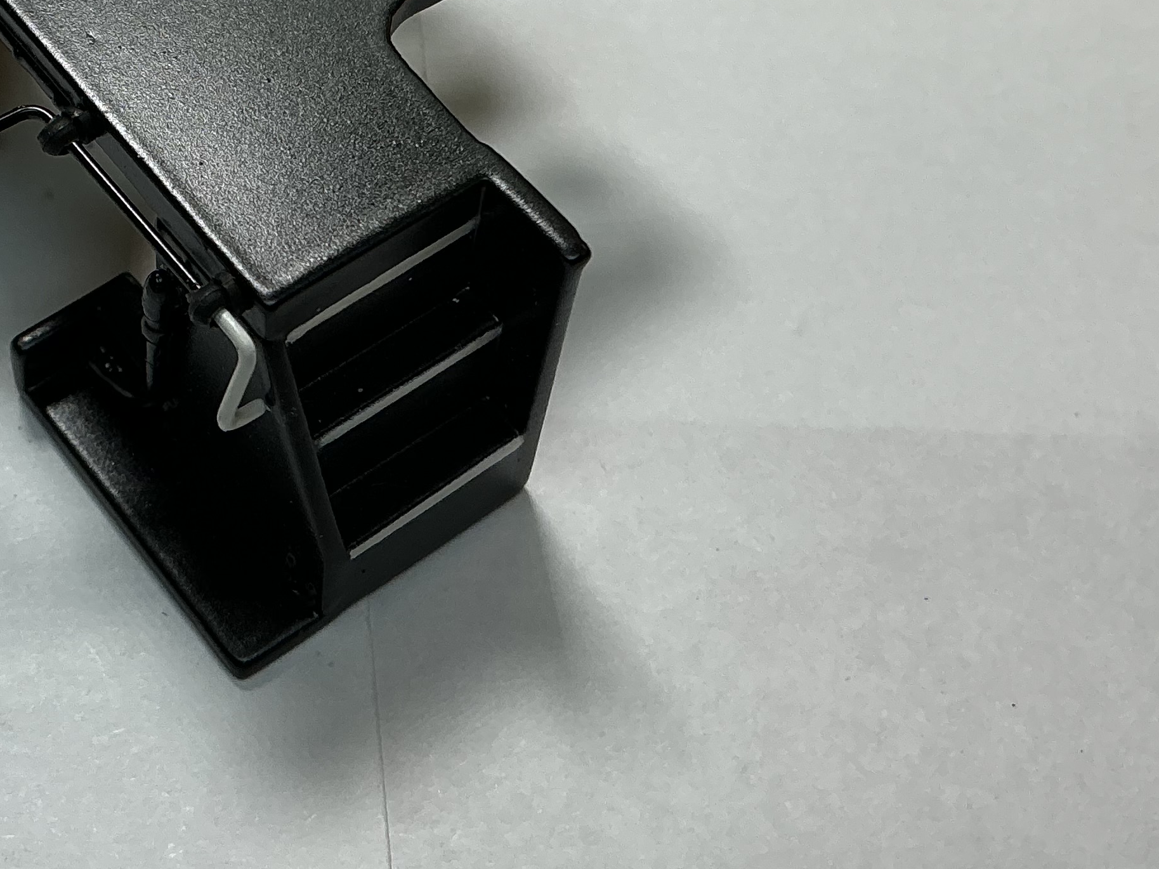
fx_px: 2143
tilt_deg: -54.1
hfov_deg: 29.3
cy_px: 128
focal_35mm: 64
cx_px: 171
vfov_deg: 22.5
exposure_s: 1/208
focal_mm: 3
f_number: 1.8
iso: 20
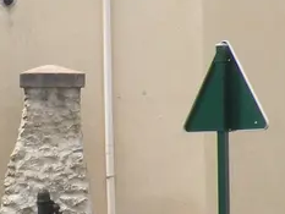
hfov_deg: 6.4
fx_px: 2529
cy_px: 207
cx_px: -10
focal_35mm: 307
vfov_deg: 4.8
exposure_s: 1/172
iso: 64
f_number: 5.6
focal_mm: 9.8
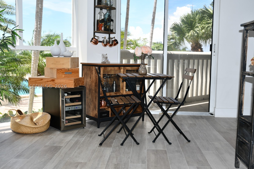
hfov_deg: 50.7
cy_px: 86
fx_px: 268
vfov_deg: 35.0
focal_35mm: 38
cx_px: 127
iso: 100
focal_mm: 25
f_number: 4.5
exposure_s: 1/250
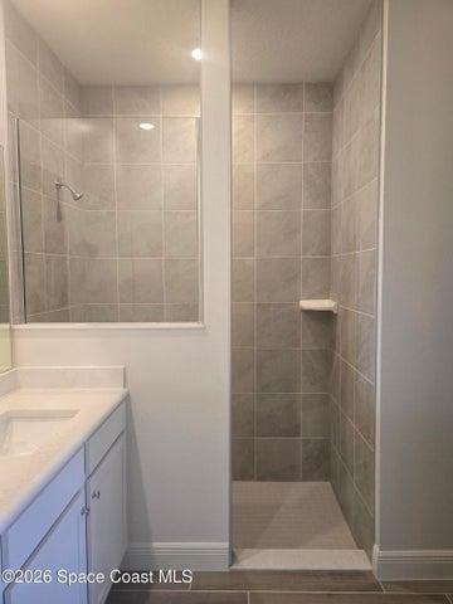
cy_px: 302
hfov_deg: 58.9
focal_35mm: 23
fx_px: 401
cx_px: 226
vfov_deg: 73.9
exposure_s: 1/120
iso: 200
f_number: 1.7
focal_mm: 6.3
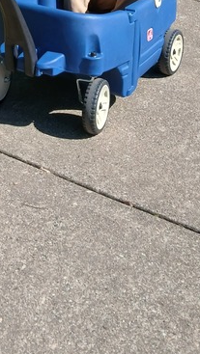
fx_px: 743
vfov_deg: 24.5
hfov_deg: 14.9
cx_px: -35
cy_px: -65
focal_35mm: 79
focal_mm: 3.98
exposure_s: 1/393
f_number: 1.8
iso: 20
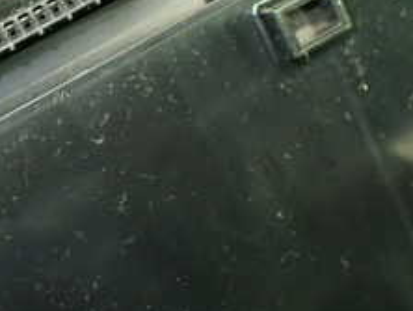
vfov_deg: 18.1
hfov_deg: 23.2
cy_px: 84
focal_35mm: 81
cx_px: 6
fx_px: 967
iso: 800
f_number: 2.3
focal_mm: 5.4
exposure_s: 1/60
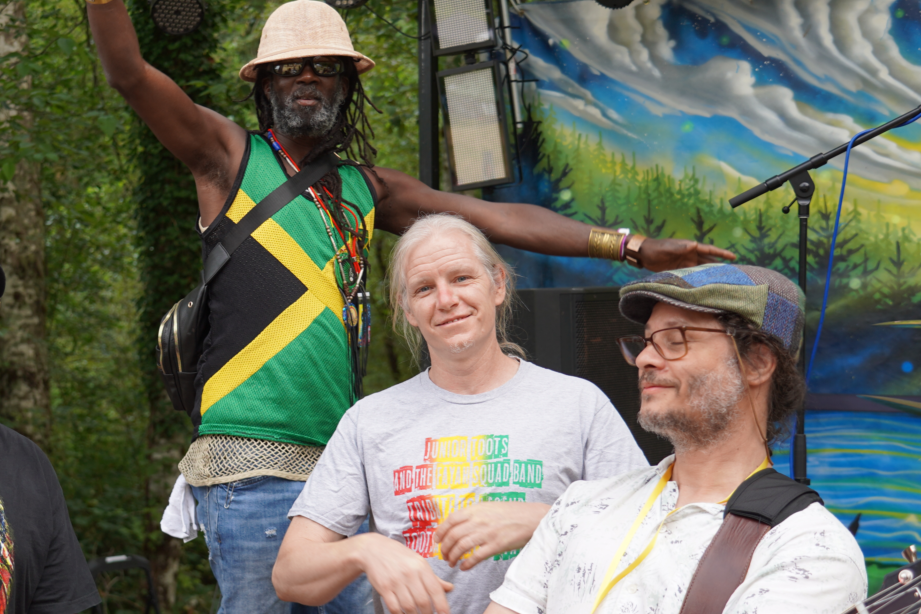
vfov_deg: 21.2
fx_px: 1637
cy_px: 337
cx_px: 202
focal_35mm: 64
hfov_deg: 30.7
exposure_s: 1/160
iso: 160
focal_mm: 38
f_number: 4
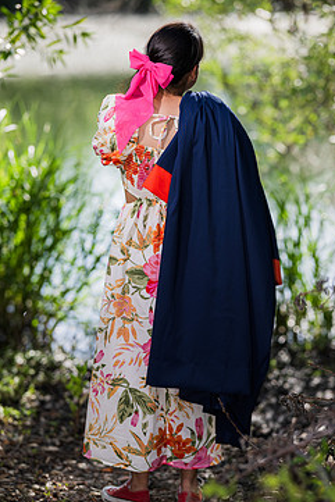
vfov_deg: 19.3
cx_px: 196
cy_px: 248
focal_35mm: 106
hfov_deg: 12.9
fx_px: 1478
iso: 100
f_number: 1.8
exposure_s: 1/1250
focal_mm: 85
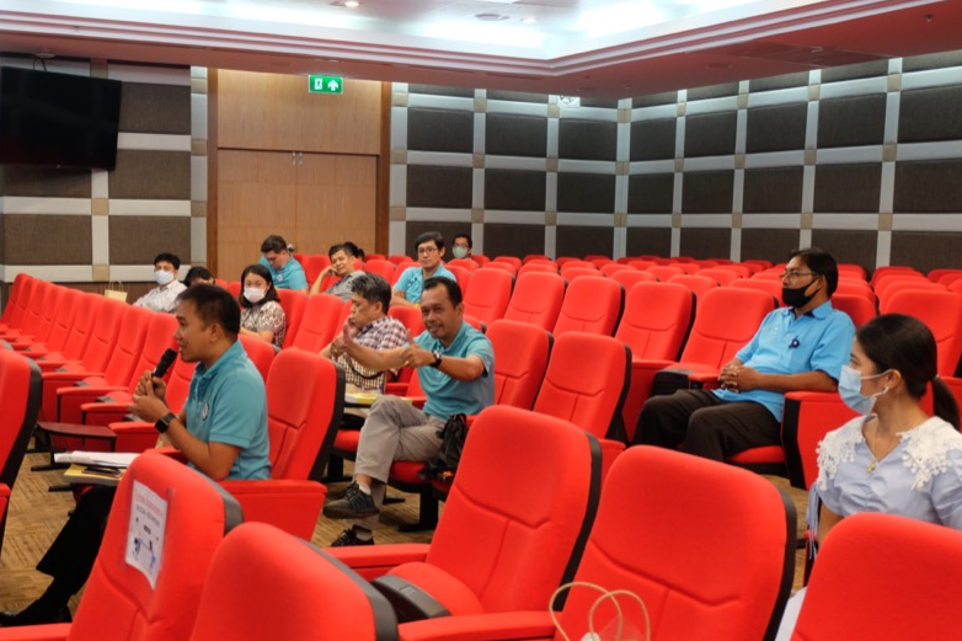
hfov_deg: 42.6
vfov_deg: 29.2
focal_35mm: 46
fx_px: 1229
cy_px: 373
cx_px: 389
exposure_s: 1/34
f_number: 4.2
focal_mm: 23.2
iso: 800
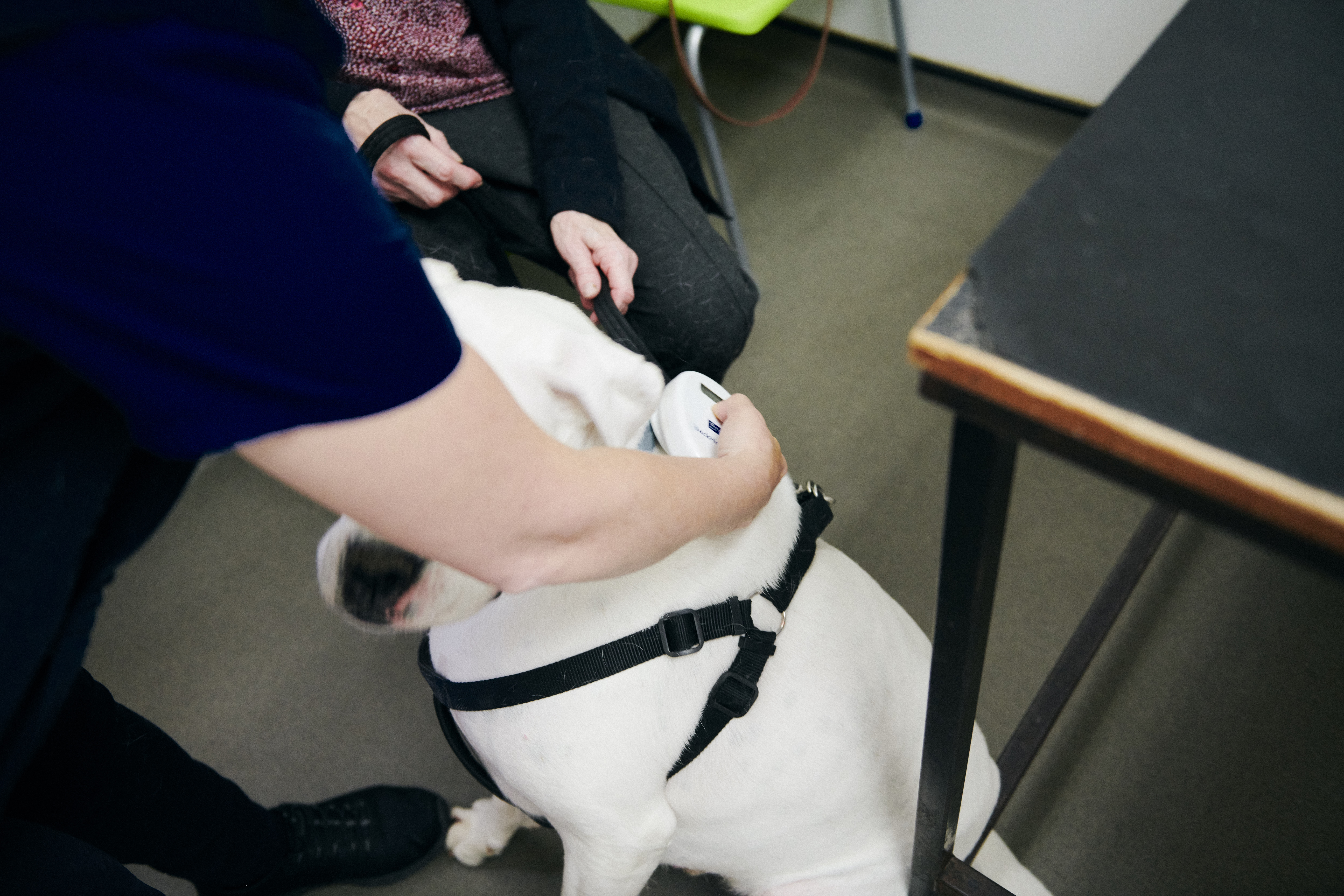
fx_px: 1195
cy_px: 448
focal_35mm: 32
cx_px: 672
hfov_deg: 58.7
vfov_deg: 41.1
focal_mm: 32
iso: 1600
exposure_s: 1/125
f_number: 2.8
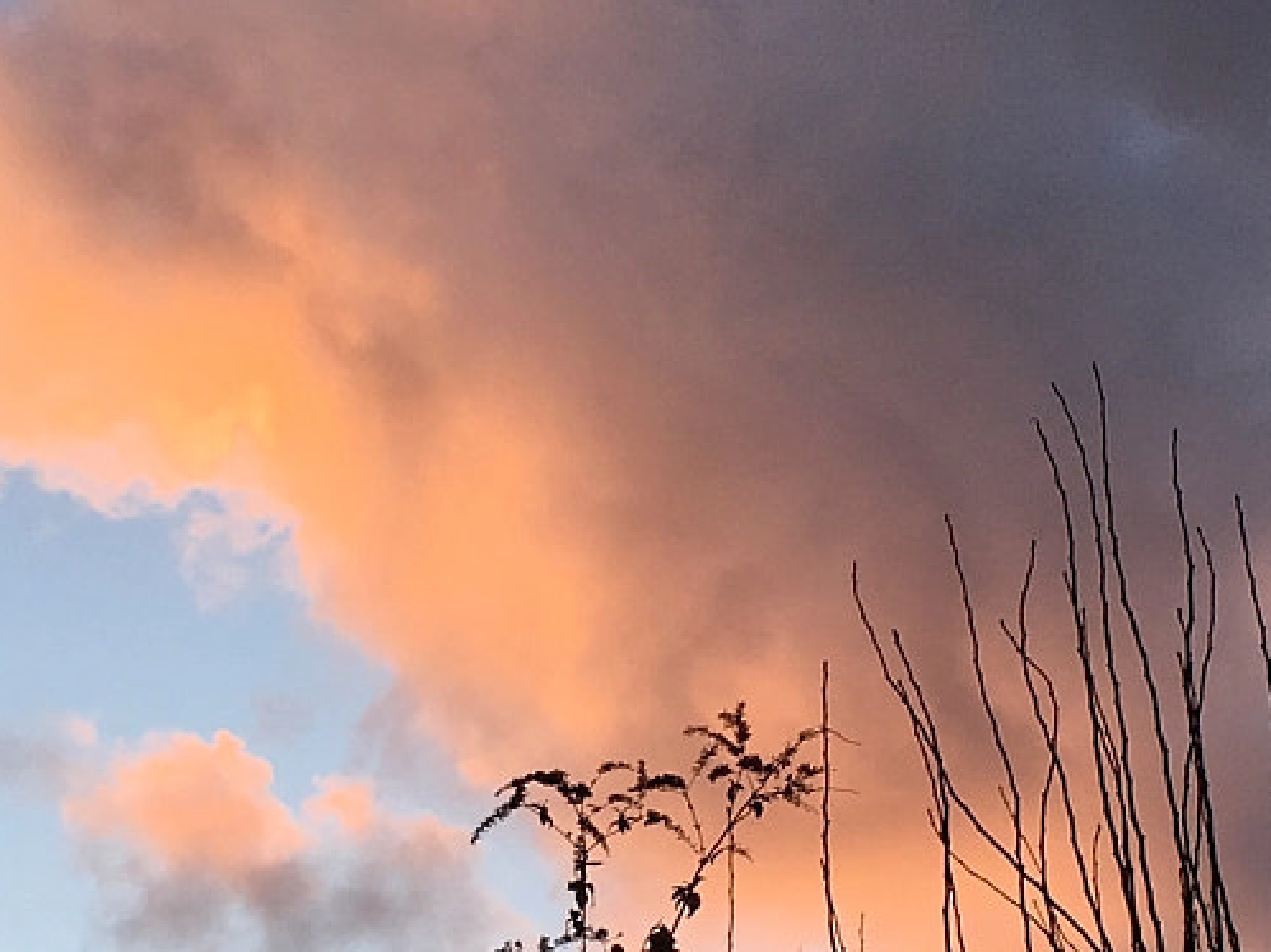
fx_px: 3414
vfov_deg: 15.8
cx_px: 596
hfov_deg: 21.1
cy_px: 728
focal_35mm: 93
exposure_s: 1/316
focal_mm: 4.15
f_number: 2.2
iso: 25
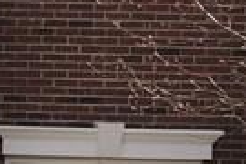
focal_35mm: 237
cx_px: -426
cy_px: 164
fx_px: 1619
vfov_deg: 5.8
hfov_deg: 7.8
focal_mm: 5.3
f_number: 3.1
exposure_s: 1/800
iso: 100
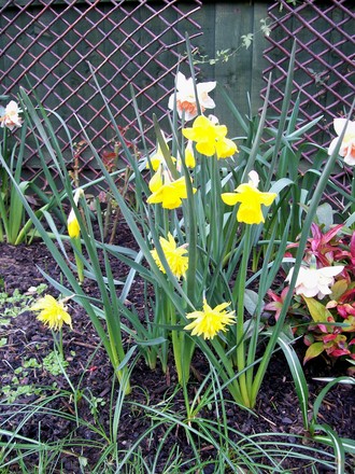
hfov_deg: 39.7
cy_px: 237
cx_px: 178
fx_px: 492
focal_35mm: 36
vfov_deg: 51.4
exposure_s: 1/73.7
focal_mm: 6
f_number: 2.7
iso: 80
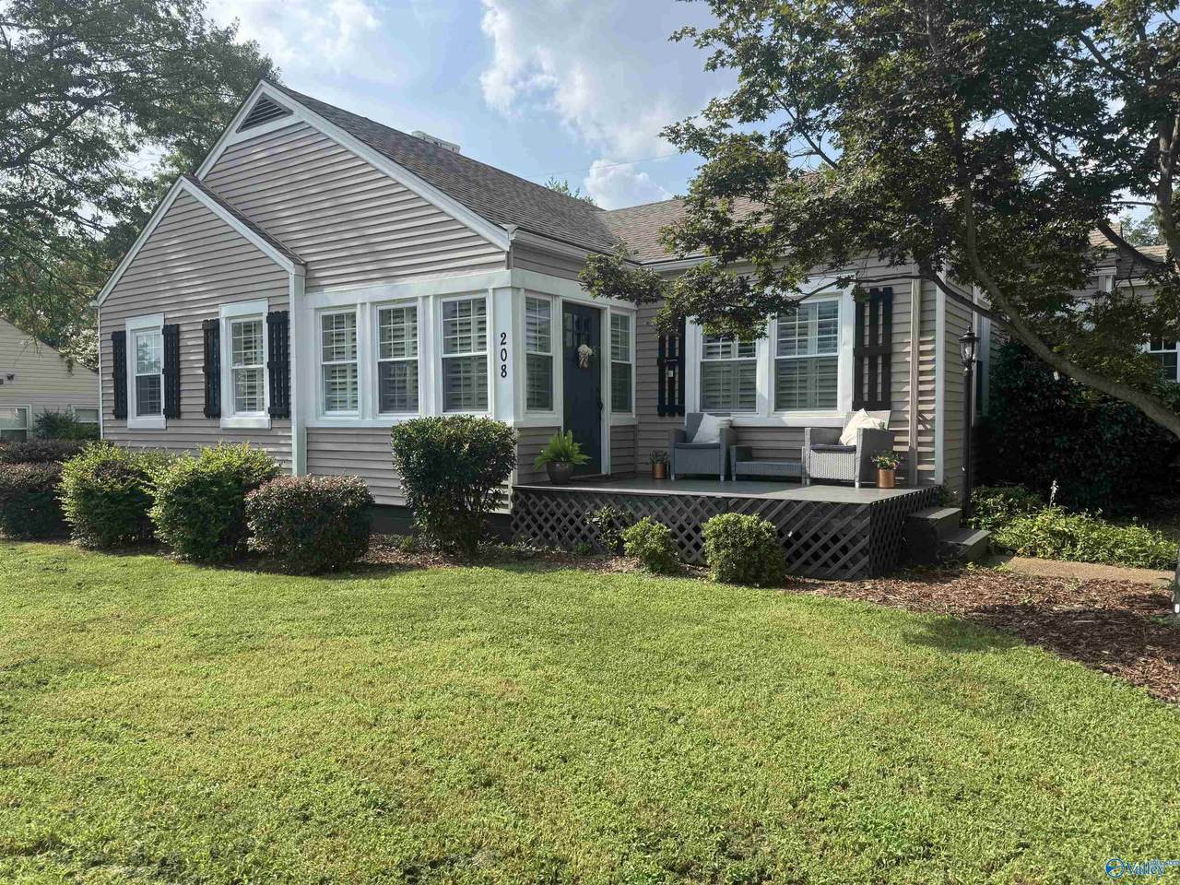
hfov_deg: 71.6
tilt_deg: -2.8
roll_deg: +0.1
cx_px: 590
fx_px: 818
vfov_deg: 56.8
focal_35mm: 24
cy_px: 442
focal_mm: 6.76
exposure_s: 1/2604
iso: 80
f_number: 1.78
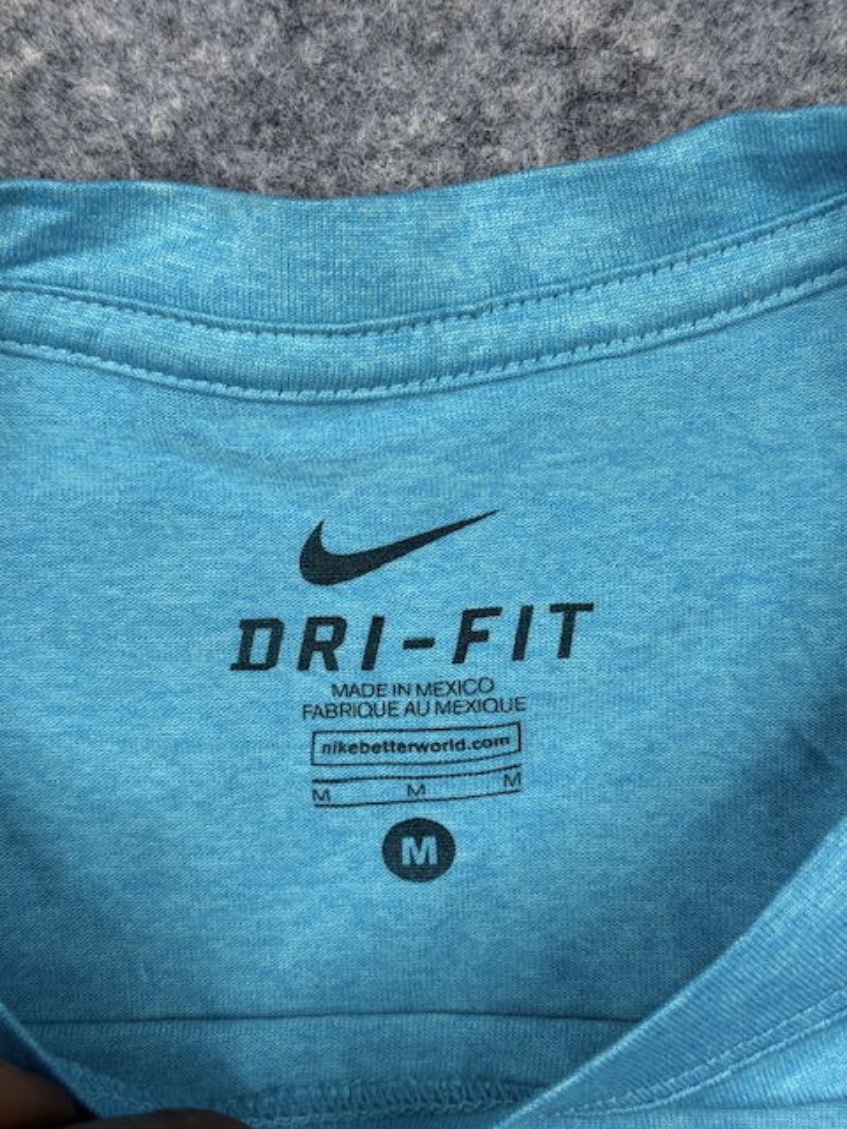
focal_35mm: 48
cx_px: 424
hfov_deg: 30.3
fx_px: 1566
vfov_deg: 39.7
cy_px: 564
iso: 50
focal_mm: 6.76
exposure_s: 1/159
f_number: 1.78
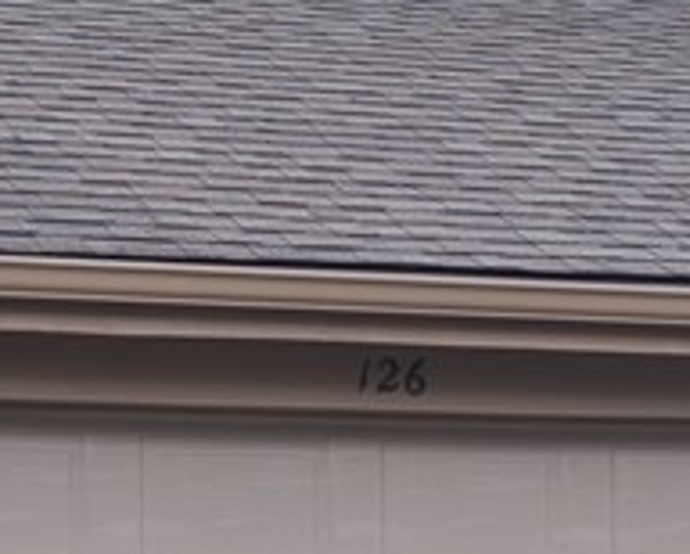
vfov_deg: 8.7
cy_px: 701
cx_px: 410
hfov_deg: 11.0
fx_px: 3577
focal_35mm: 175
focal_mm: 33
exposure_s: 1/50
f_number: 10
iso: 100
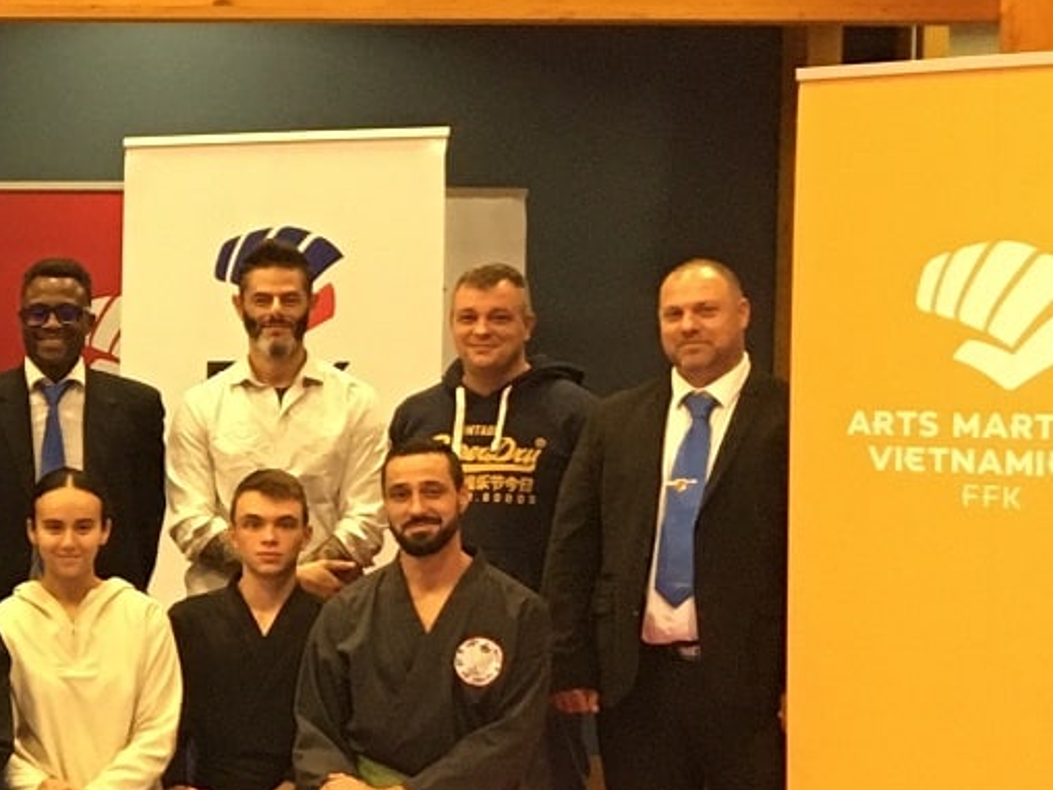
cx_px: -755
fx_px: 3498
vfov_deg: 12.9
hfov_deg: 15.2
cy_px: 512
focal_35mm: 115
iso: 125
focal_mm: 4.15
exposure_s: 1/30
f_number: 2.2
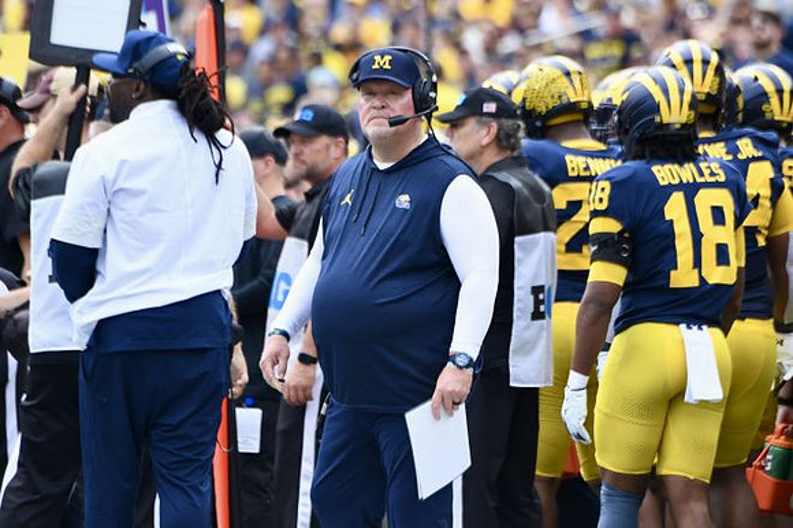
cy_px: 264
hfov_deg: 3.4
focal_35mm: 600
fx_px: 13209
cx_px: 396
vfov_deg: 2.3
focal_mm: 400
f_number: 5.6
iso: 800
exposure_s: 1/1000
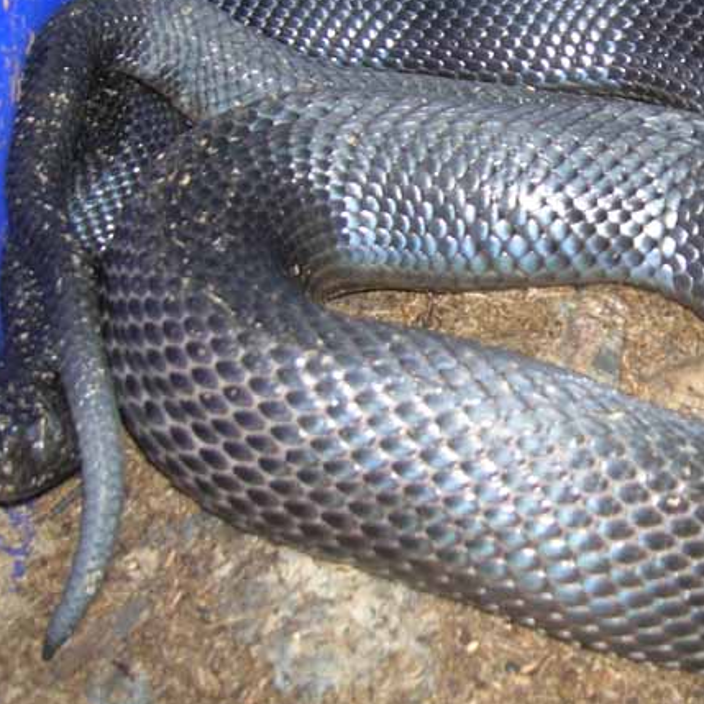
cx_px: 612
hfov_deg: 29.5
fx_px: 1289
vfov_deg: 30.4
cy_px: 244
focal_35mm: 56
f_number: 2.9
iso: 50
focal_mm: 5.7
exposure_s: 1/60.1
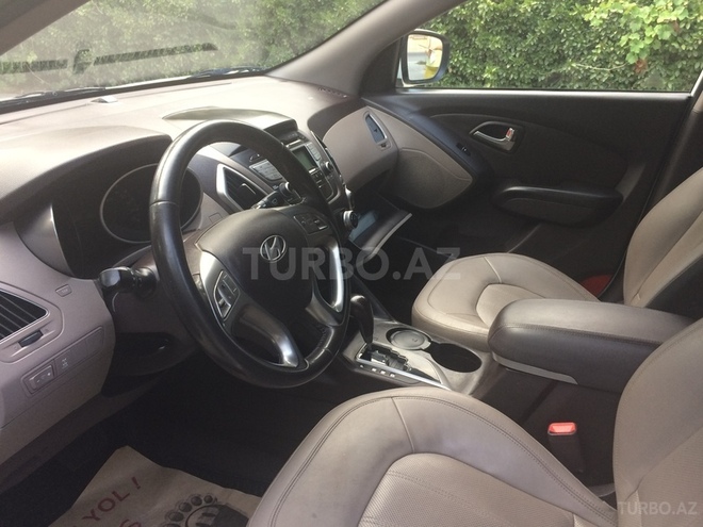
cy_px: 264
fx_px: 589
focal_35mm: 29
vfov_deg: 48.2
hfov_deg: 61.7
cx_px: 352
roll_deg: -2.4
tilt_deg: -25.4
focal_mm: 4.15
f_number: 2.2
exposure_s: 1/33
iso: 40
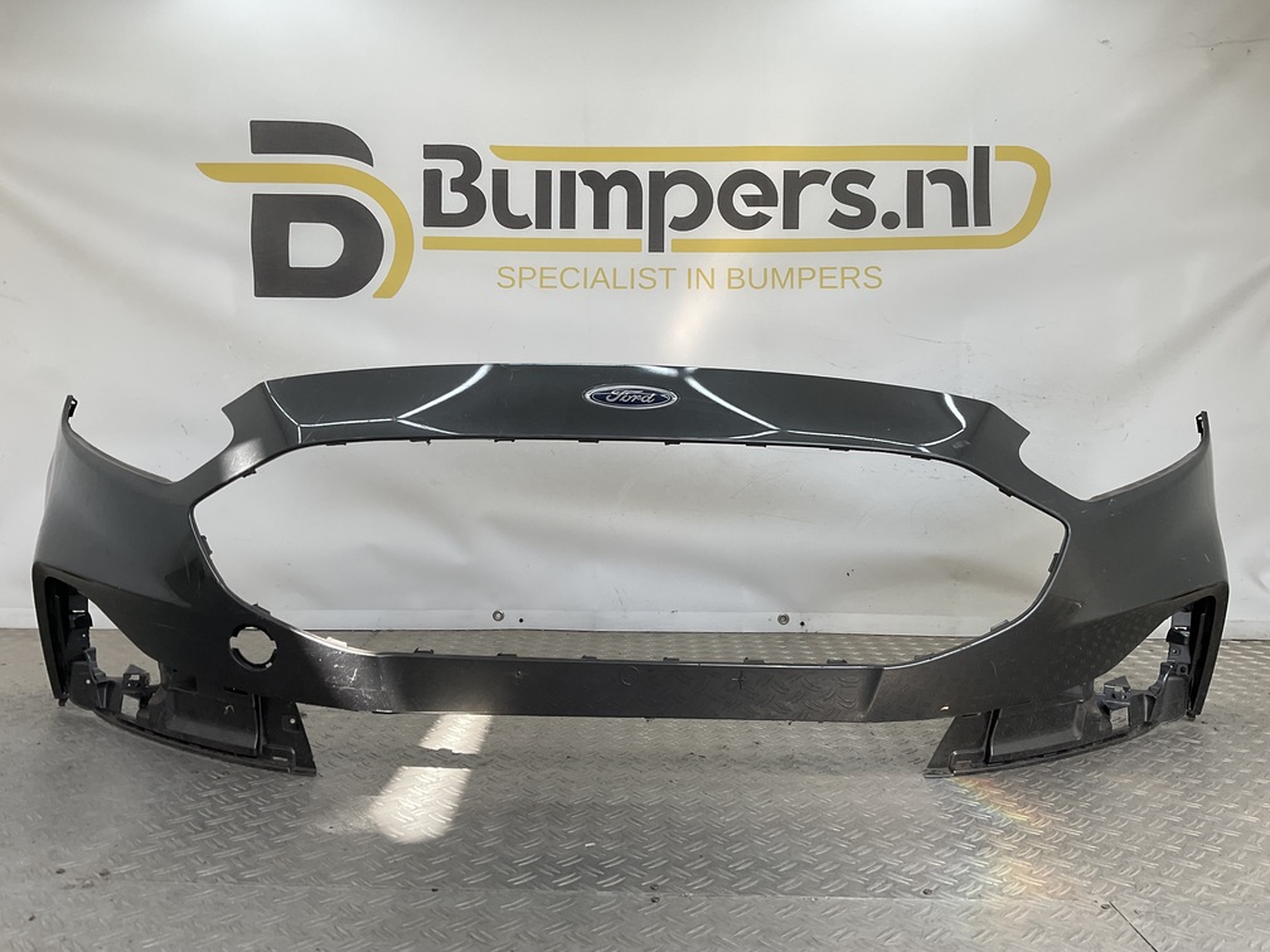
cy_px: 476
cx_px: 635
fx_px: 1064
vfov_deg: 48.2
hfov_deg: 61.7
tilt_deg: -3.7
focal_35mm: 29
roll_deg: -1.7
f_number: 1.8
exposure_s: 1/234
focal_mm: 3
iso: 16
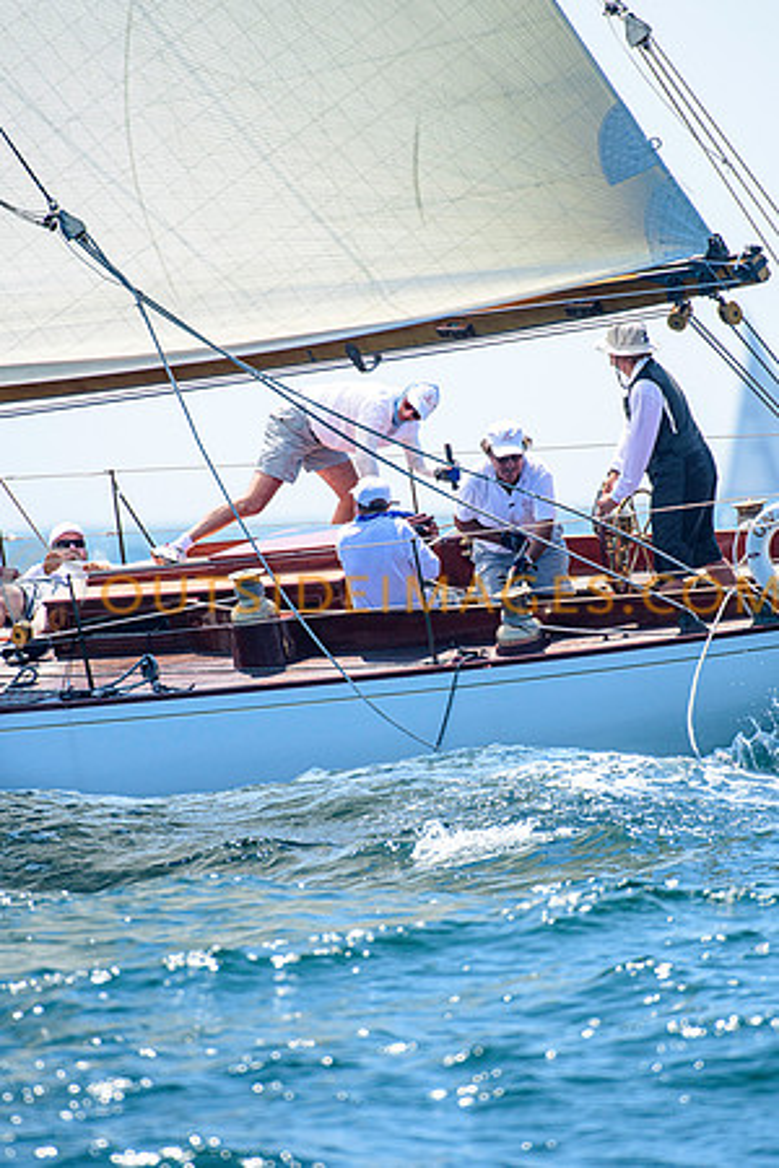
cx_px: 390
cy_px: 584
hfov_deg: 2.3
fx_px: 19473
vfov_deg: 3.4
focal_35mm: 600
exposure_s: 1/2500
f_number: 5
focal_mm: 400
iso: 400
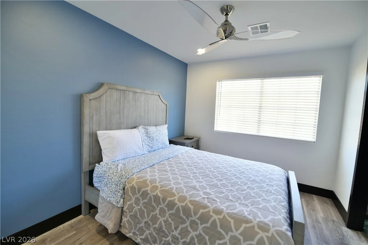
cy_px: 122
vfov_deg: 77.3
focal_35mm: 15
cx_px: 184
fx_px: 153
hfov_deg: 100.4
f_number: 2.8
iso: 320
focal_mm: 15
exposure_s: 1/60
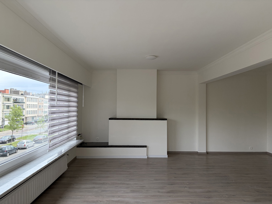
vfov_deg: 53.1
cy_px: 102
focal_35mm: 26
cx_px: 136
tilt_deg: +1.7
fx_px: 204
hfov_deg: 67.3
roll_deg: -0.1
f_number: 1.6
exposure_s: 1/407
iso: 50
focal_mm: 5.96
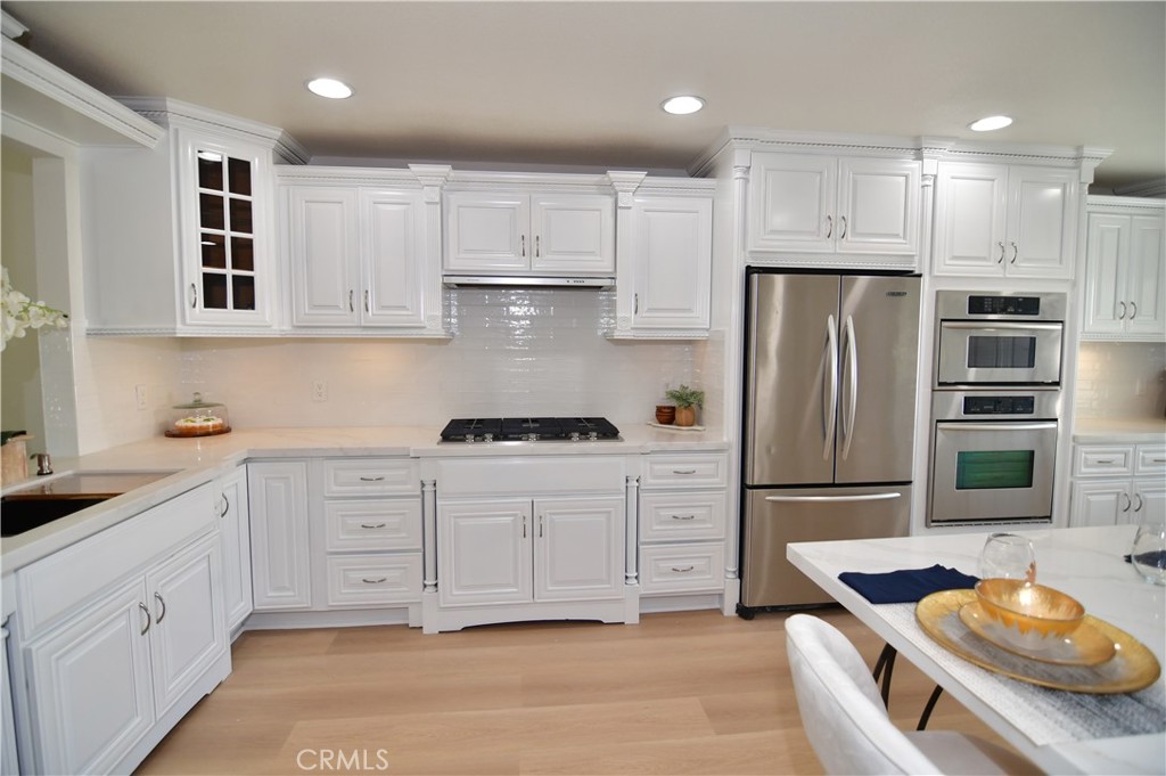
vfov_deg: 73.7
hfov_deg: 96.8
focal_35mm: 16
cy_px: 388
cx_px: 583
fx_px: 518
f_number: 2.8
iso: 400
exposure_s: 1/250
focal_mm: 11
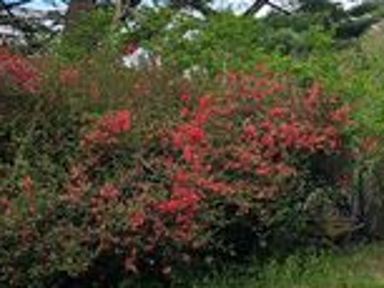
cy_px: 4
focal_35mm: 75
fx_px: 833
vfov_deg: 19.1
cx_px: 517
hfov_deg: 22.8
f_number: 1.7
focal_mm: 6.3
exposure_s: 1/256
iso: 10
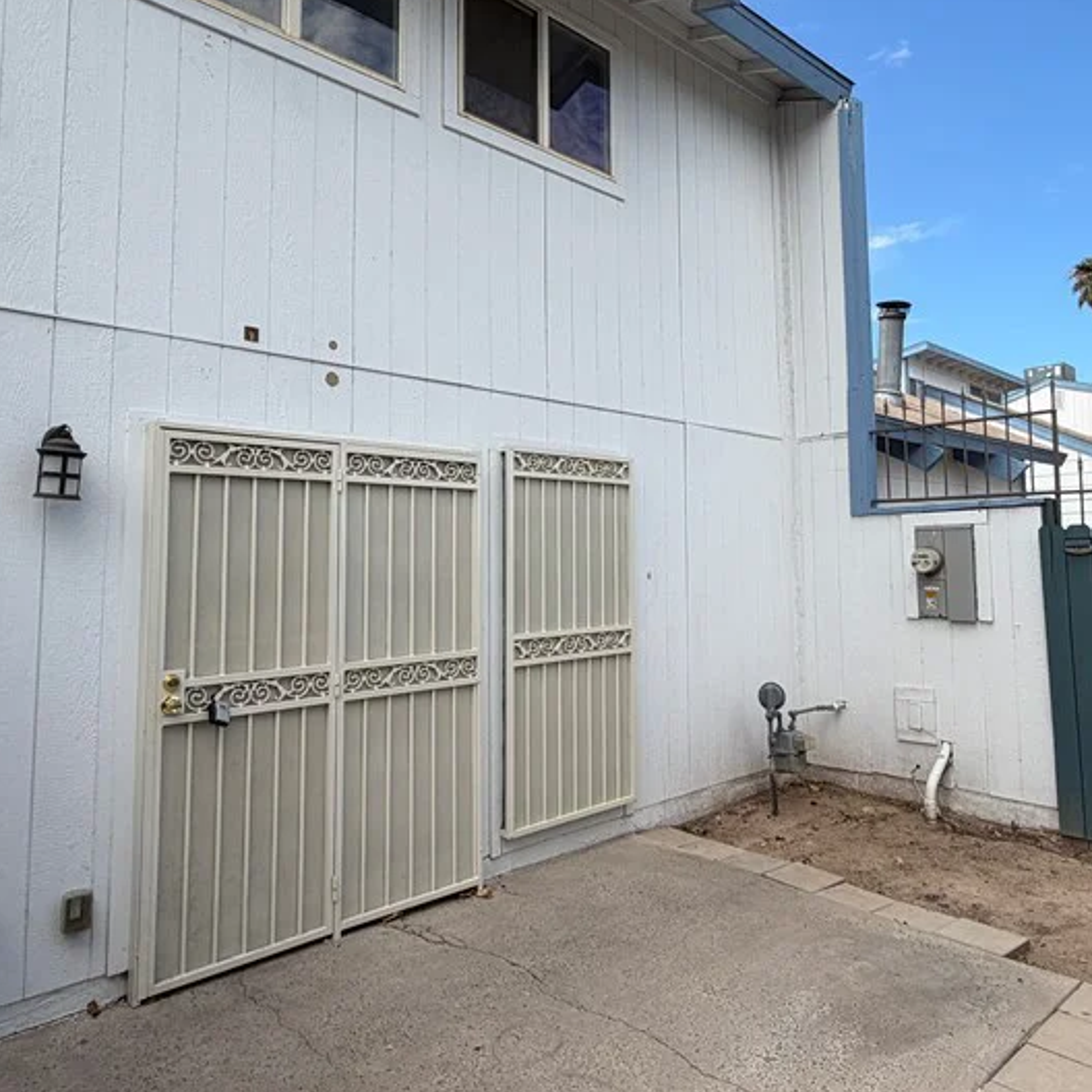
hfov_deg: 64.9
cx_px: 596
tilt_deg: +5.7
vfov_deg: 64.8
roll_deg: +1.3
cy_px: 482
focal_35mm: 24
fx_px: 857
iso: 40
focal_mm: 2.22
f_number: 2.2
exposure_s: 1/770
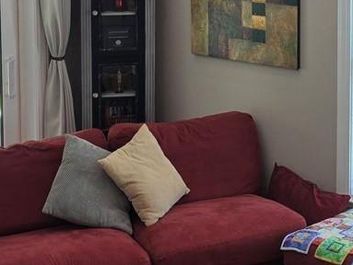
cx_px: 331
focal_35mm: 96
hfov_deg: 20.0
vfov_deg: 15.0
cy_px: -27
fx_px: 980
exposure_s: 1/120
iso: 32
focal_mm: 6.5
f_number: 1.4
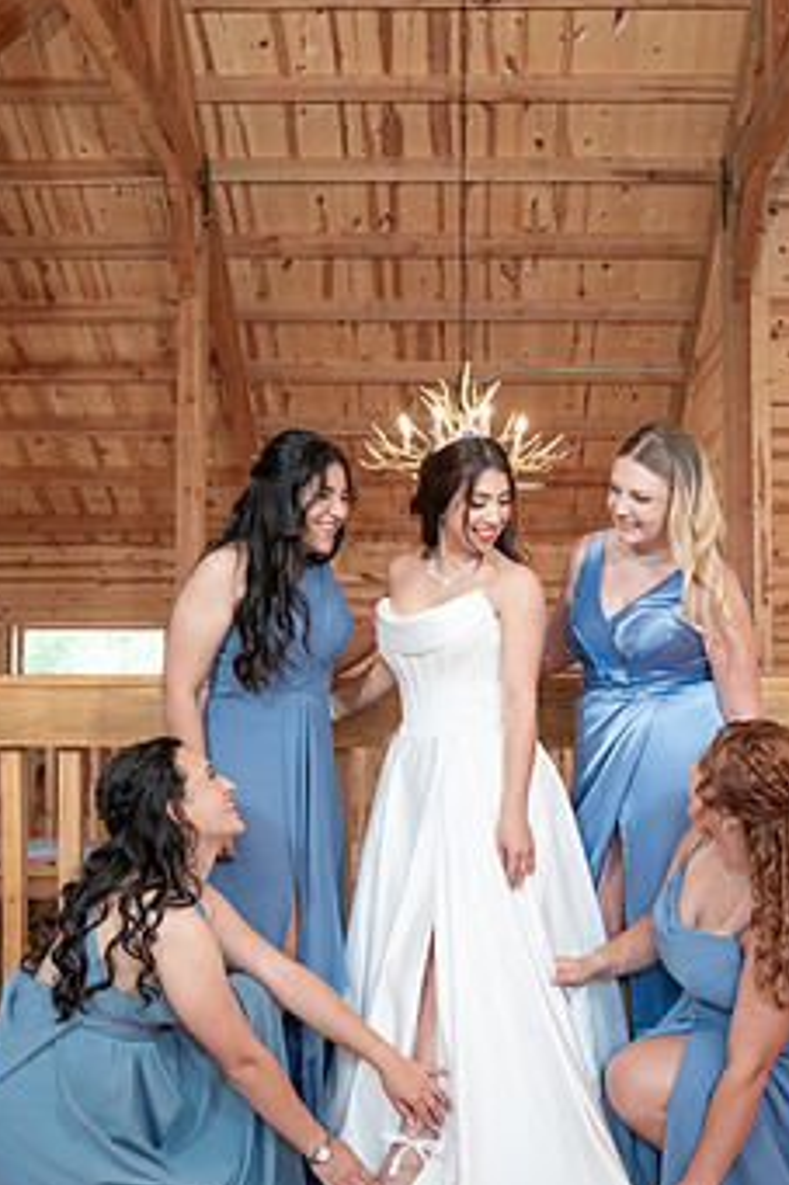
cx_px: 438
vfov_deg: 51.2
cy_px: 768
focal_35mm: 37
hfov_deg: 35.9
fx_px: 1218
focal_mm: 28
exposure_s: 1/200
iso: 800
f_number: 3.5
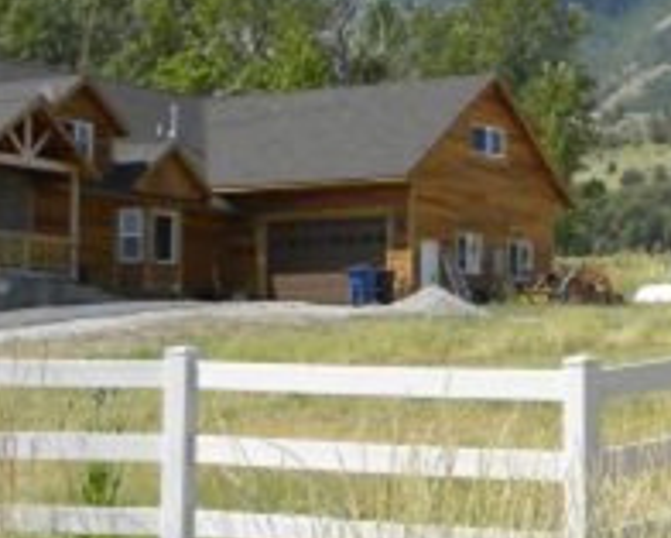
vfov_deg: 13.0
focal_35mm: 118
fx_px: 2345
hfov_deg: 15.4
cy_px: 391
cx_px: 897
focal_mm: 6.6
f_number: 5.6
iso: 64
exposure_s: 1/243
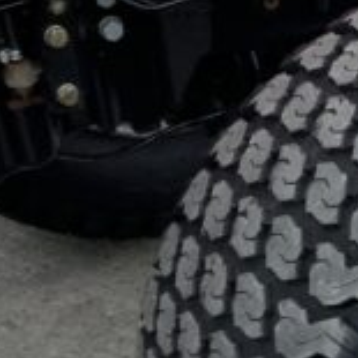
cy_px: 328
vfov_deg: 10.3
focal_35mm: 169
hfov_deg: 9.8
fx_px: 1977
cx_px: 651
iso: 16
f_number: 1.8
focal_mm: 3
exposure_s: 1/358
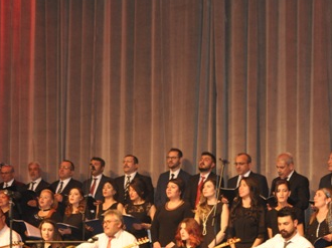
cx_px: 177
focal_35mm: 95
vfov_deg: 15.5
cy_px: 192
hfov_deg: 20.7
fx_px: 910
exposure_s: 1/60
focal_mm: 34
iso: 800
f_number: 4
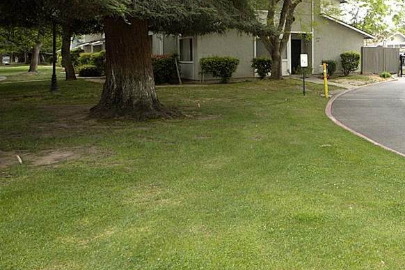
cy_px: 37
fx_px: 371
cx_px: 434
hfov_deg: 45.0
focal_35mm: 33
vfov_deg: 37.8
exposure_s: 1/160
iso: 400
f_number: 6.3
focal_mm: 10
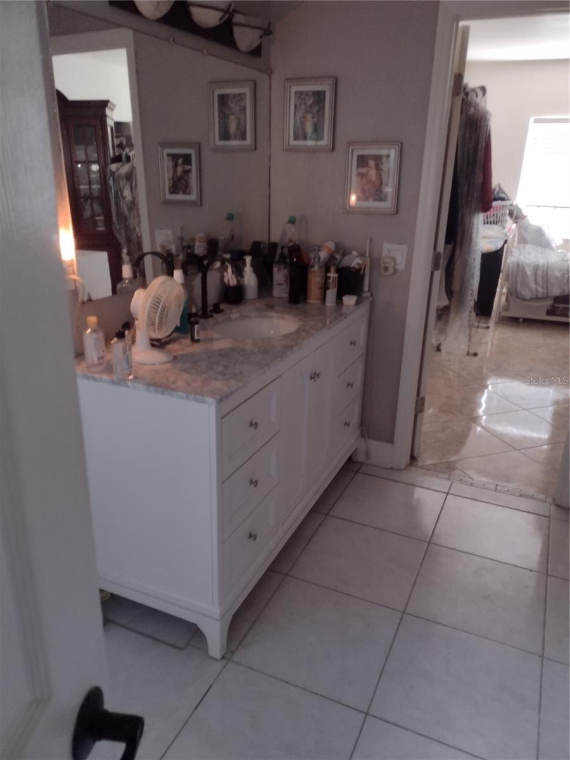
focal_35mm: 27
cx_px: 285
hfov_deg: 51.4
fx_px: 593
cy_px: 380
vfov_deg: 65.3
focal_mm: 4.71
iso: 325
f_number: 1.7
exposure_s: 1/40
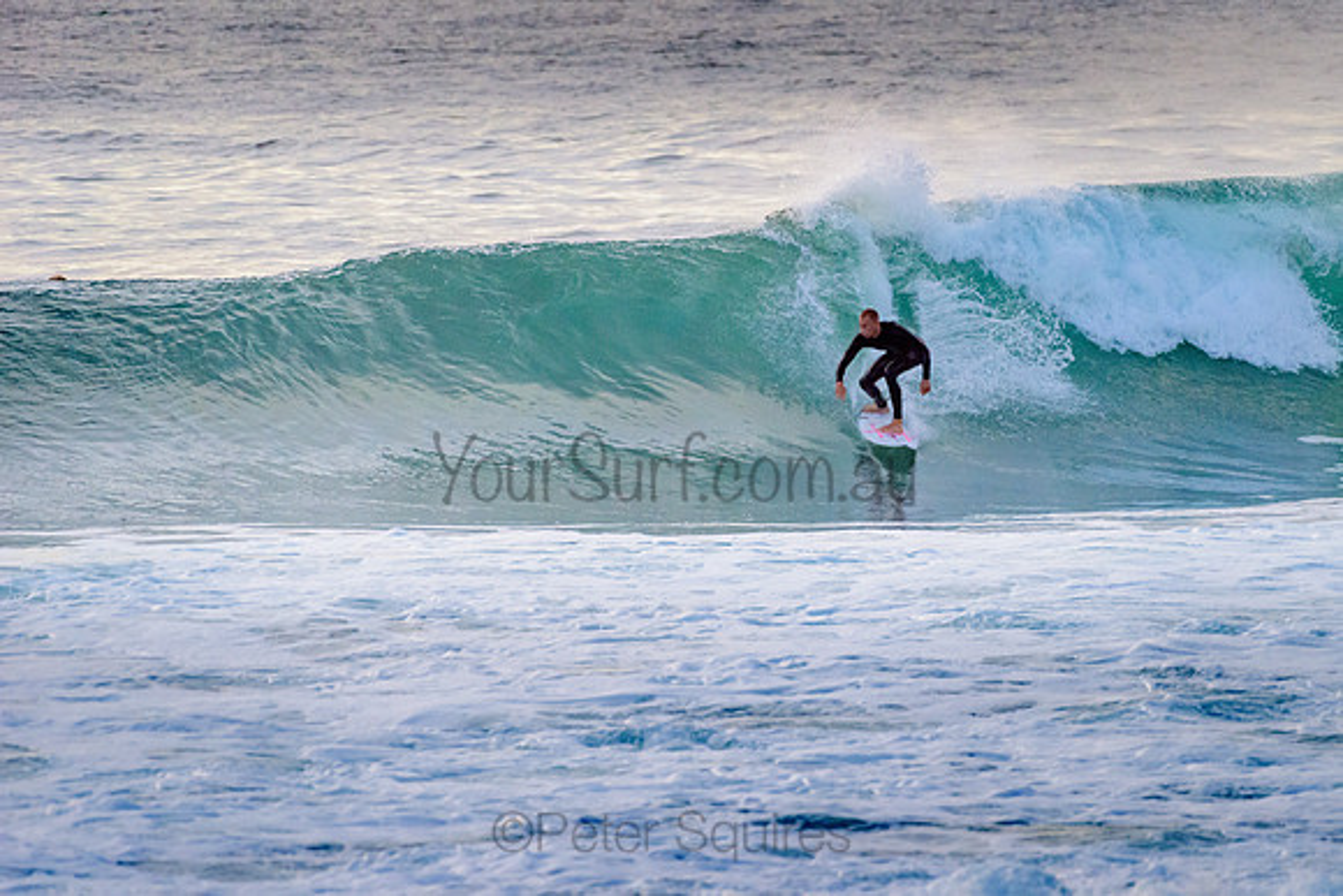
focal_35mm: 613
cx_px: 823
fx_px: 22866
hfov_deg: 3.4
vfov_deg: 2.2
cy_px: 349
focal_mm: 500
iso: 1250
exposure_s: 1/2000
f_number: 5.6
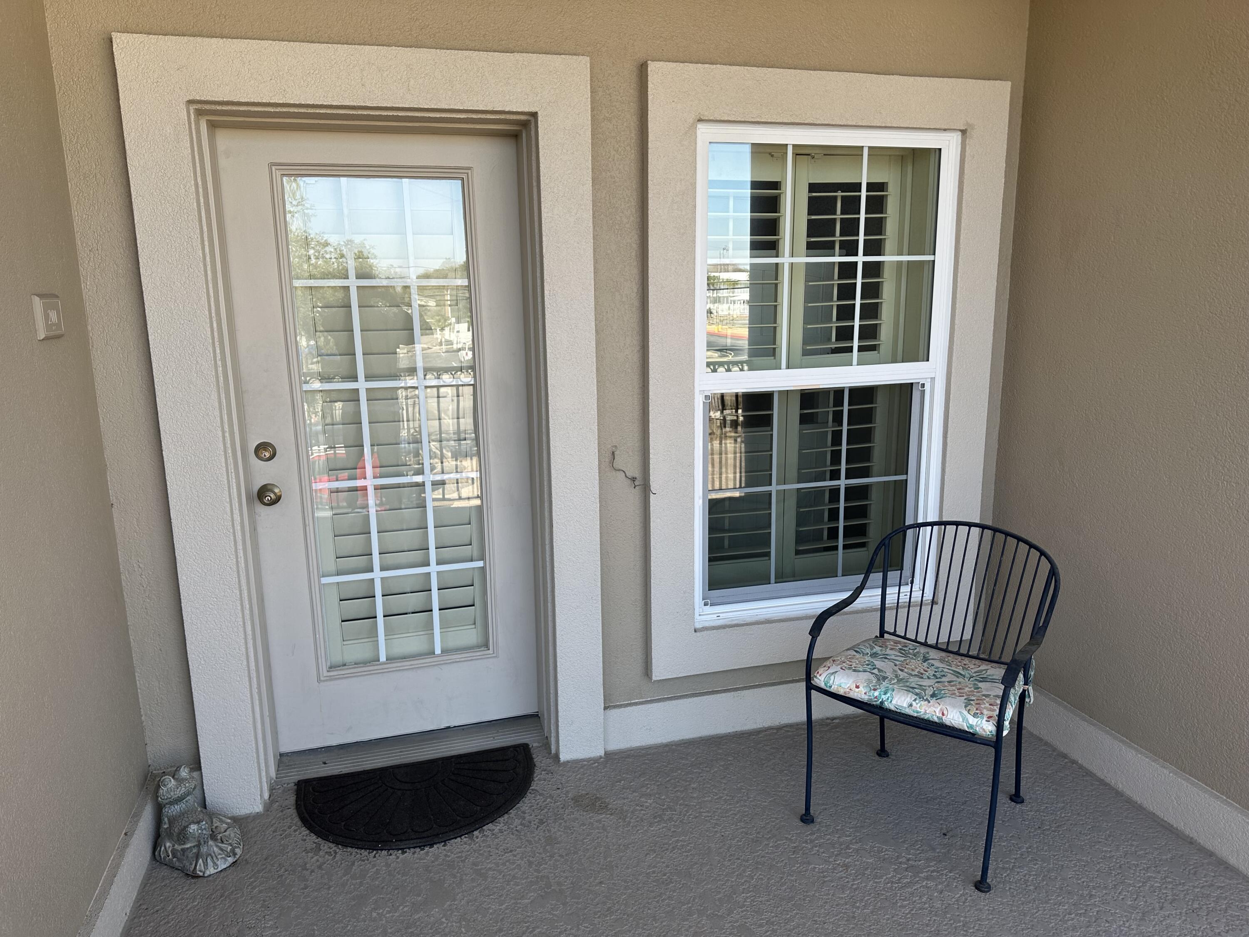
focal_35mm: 24
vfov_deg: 56.8
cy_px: 468
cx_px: 624
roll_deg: +1.4
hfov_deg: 71.6
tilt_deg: -10.3
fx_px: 866
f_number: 1.78
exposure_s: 1/541
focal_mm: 6.86
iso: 80
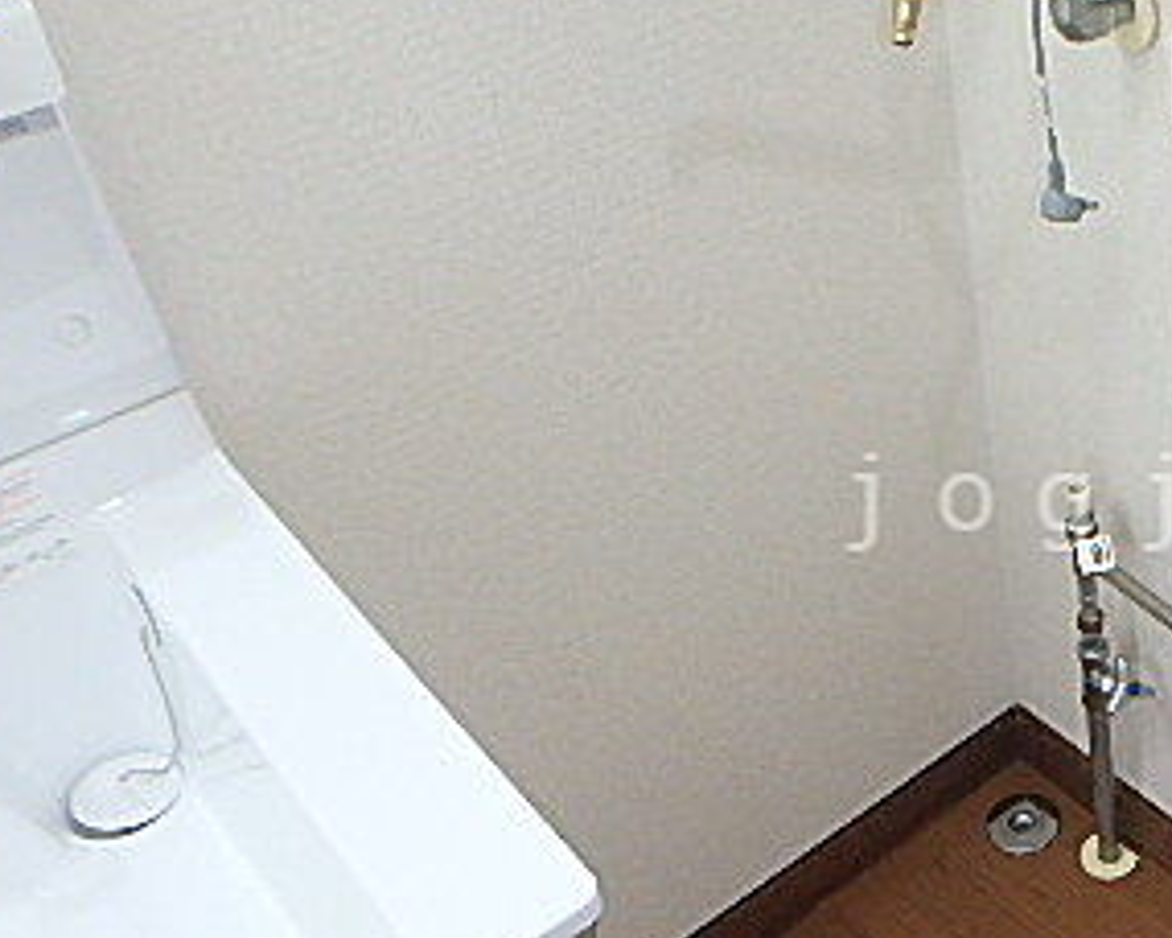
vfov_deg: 32.7
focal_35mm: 46
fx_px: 1596
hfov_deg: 36.9
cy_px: 502
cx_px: 1127
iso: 250
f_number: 3.5
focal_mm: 3.7
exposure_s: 1/30
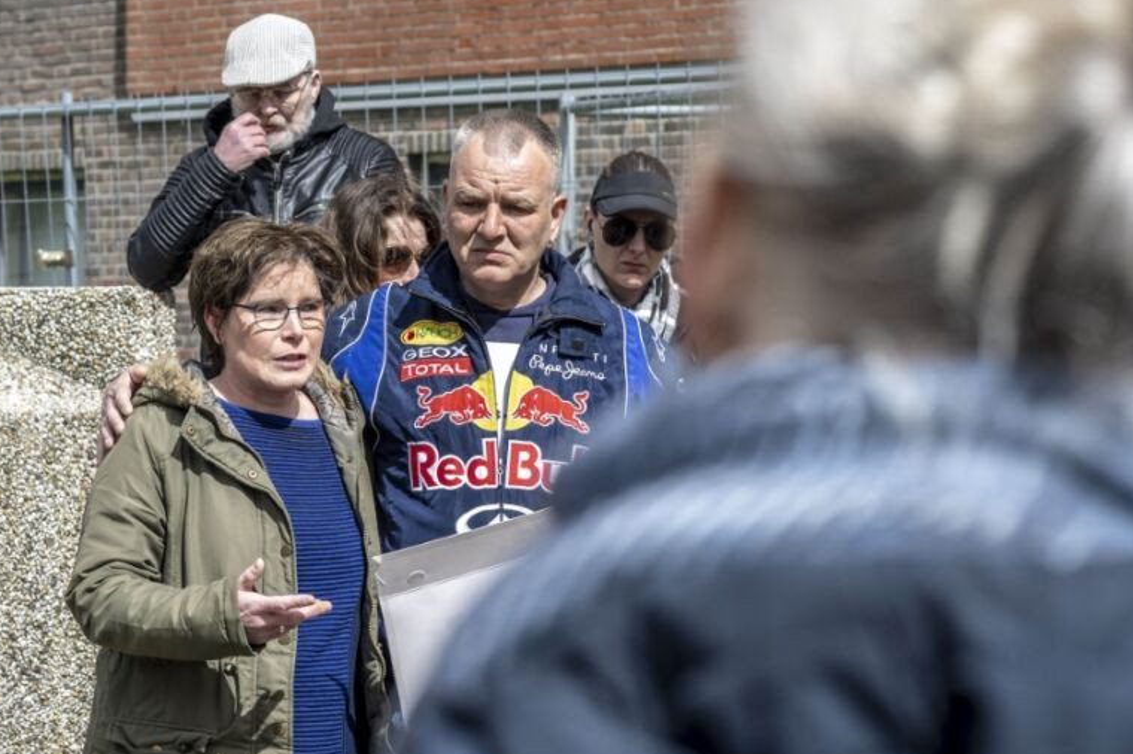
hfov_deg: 21.0
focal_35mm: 97
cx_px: 646
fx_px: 3051
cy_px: 450
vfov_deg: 14.1
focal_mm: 48
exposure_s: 1/640
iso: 64
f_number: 4
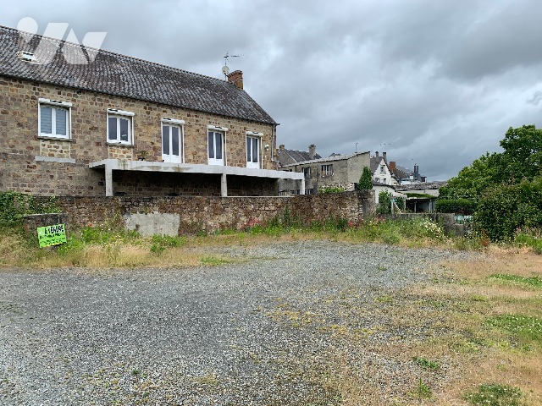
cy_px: 203
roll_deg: -0.4
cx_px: 271
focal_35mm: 26
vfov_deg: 53.1
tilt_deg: +2.3
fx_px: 407
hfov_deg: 67.3
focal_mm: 4.25
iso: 25
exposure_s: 1/1610
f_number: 1.8
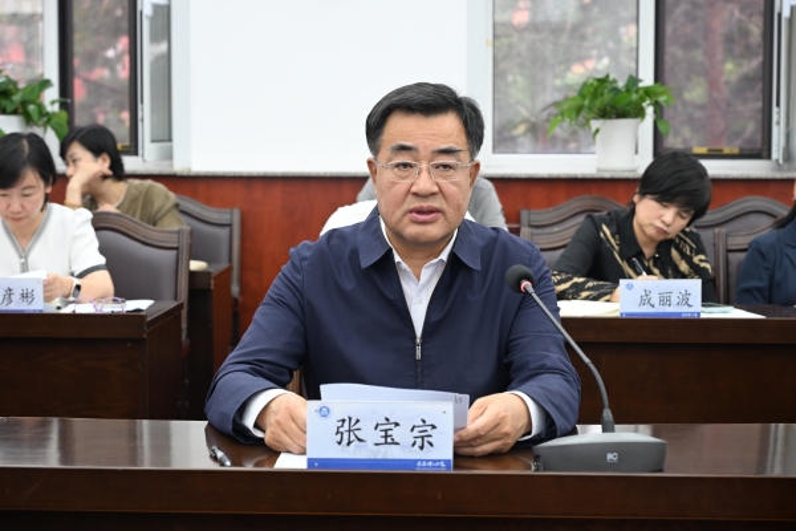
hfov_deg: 28.1
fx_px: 1592
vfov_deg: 18.9
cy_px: 266
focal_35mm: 72
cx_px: 398
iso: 800
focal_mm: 72
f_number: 5.6
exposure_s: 1/100
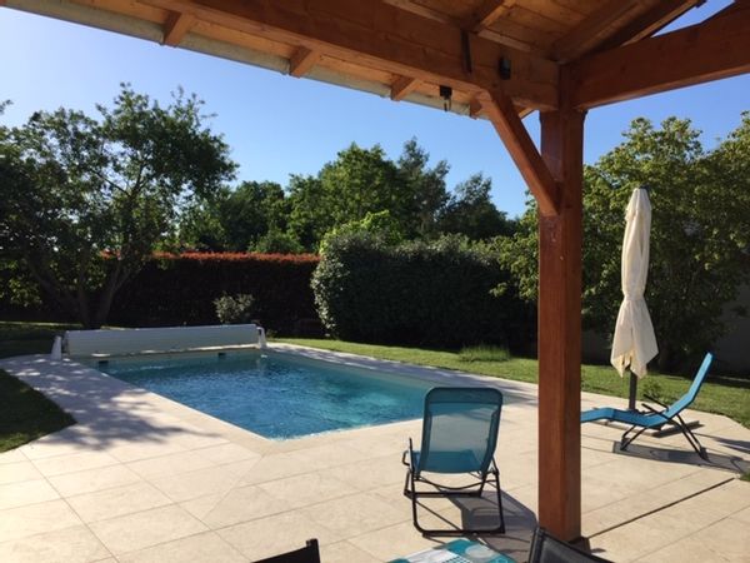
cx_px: 375
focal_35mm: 29
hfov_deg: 61.7
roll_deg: -1.5
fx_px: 628
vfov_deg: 48.2
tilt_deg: -0.9
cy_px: 282
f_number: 2.2
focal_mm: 4.15
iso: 32
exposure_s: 1/2198
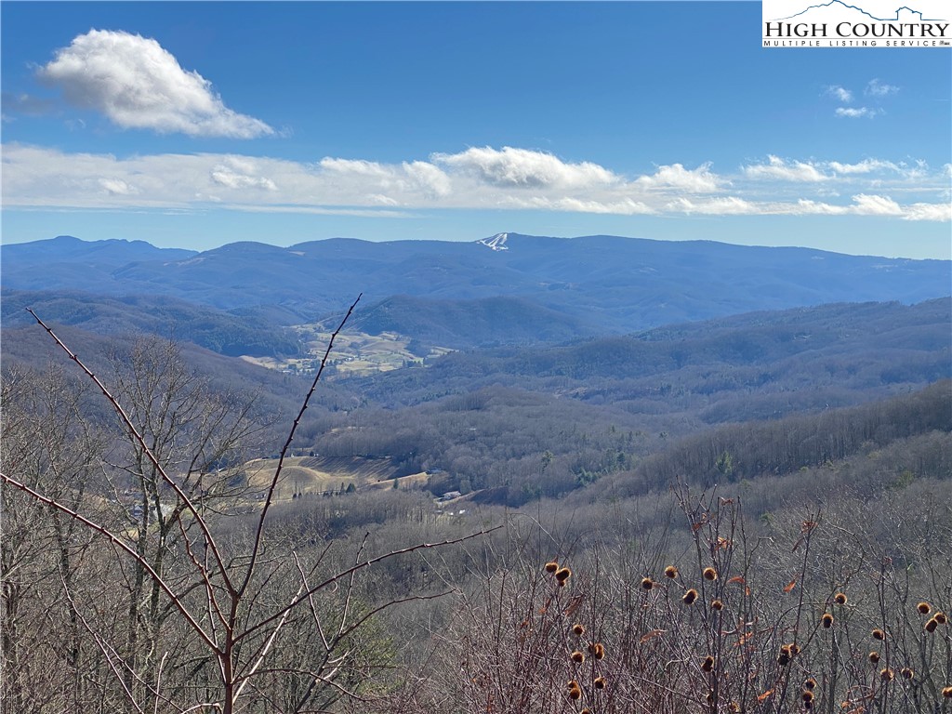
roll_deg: +0.3
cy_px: 357
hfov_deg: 36.8
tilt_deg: -2.0
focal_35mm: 52
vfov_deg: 28.0
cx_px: 476
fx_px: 1430
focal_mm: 6
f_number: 2
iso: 20
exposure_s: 1/2179
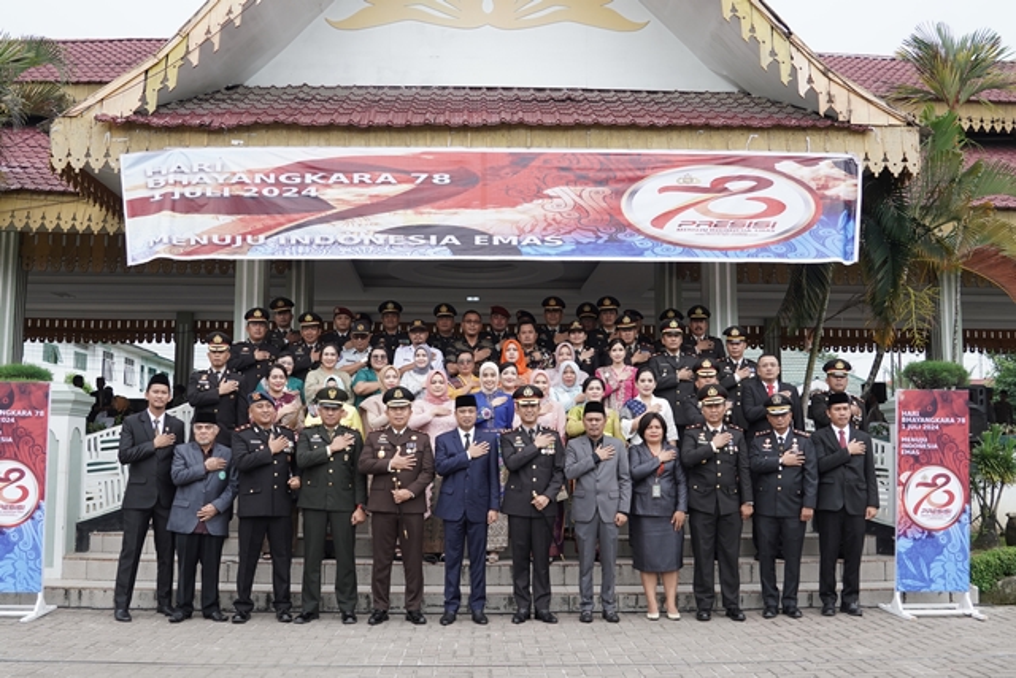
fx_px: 1016
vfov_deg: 36.9
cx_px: 508
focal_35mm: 36
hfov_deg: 53.1
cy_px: 339
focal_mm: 24
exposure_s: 1/250
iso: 250
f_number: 4.5
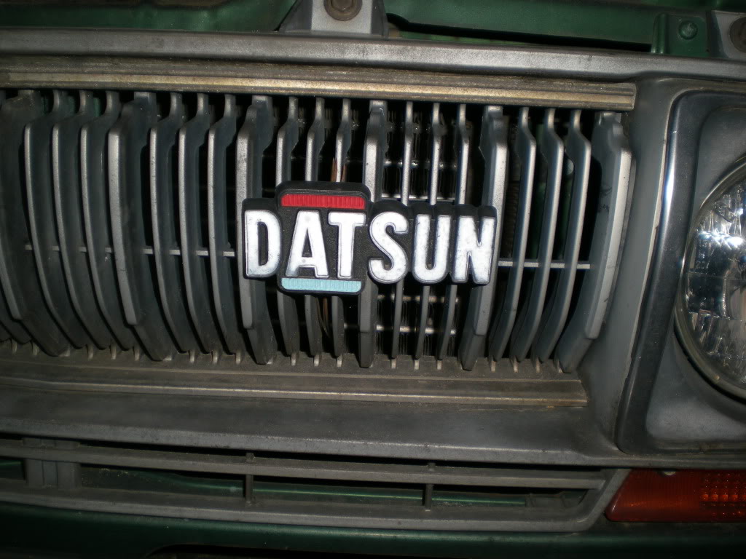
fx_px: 819
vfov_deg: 37.7
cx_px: 373
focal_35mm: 38
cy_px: 280
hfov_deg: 49.0
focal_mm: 6.3
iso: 50
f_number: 3.1
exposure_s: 1/60
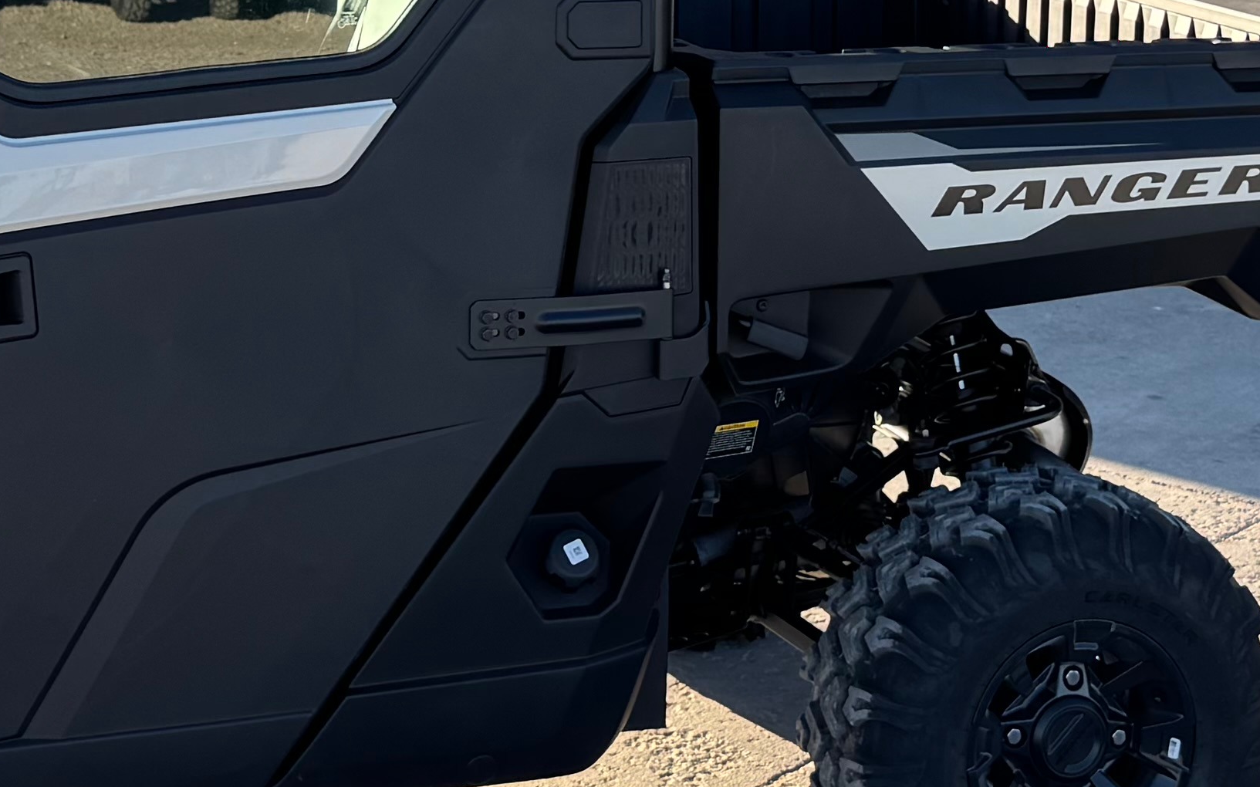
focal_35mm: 89
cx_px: 567
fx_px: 3056
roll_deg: -2.6
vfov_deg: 14.1
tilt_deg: -4.3
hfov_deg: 23.3
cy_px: -238
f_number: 1.78
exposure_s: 1/938
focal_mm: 6.76
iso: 80
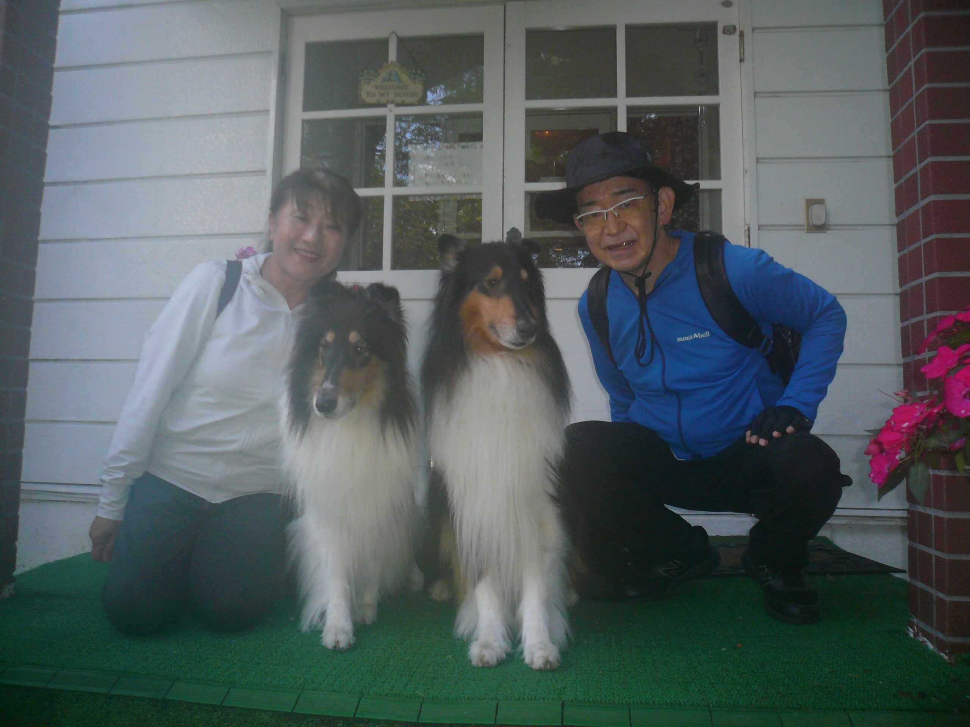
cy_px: 364
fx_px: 785
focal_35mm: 28
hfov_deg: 63.4
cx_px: 485
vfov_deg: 49.7
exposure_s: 1/100
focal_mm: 4.6
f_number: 2.8
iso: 125
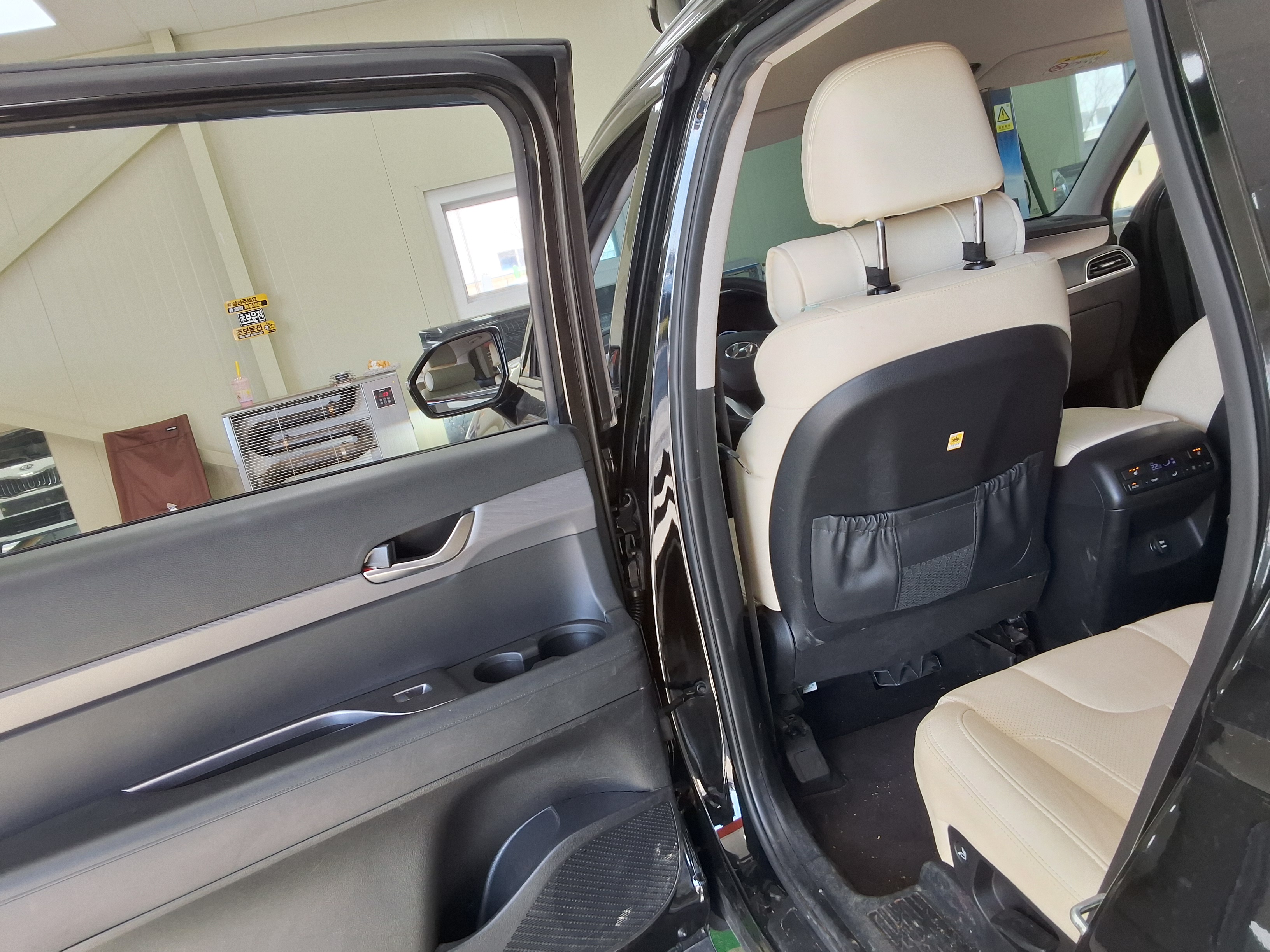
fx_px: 1027
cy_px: 476
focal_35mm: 28
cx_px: 635
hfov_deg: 63.4
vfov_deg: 49.7
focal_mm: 2.91
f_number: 1.9
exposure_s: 1/120
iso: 40
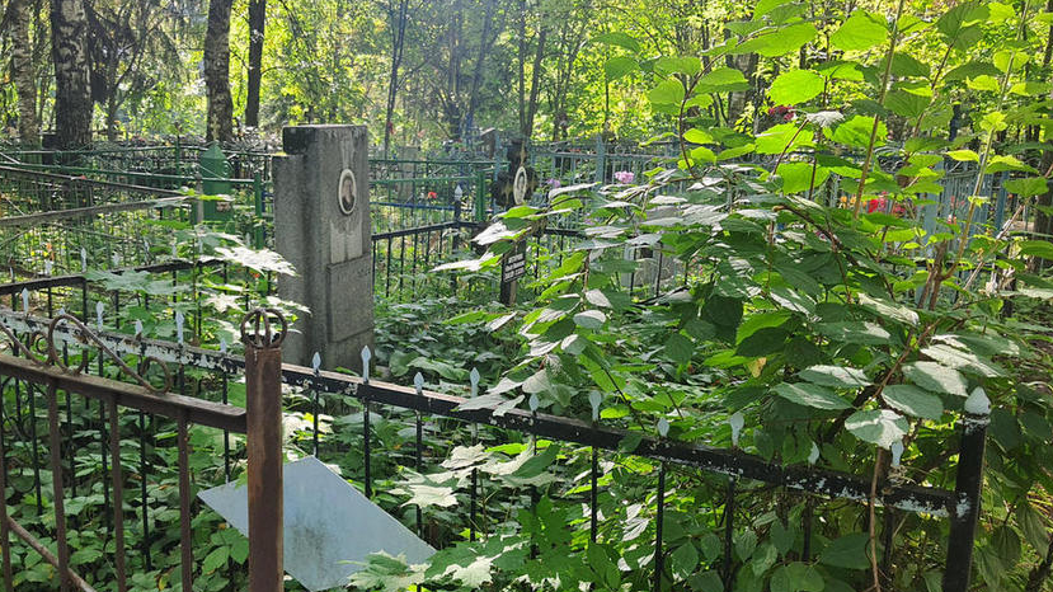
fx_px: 977
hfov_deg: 56.6
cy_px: 304
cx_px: 499
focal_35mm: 35
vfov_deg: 33.7
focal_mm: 4.32
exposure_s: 1/144
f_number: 1.7
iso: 50
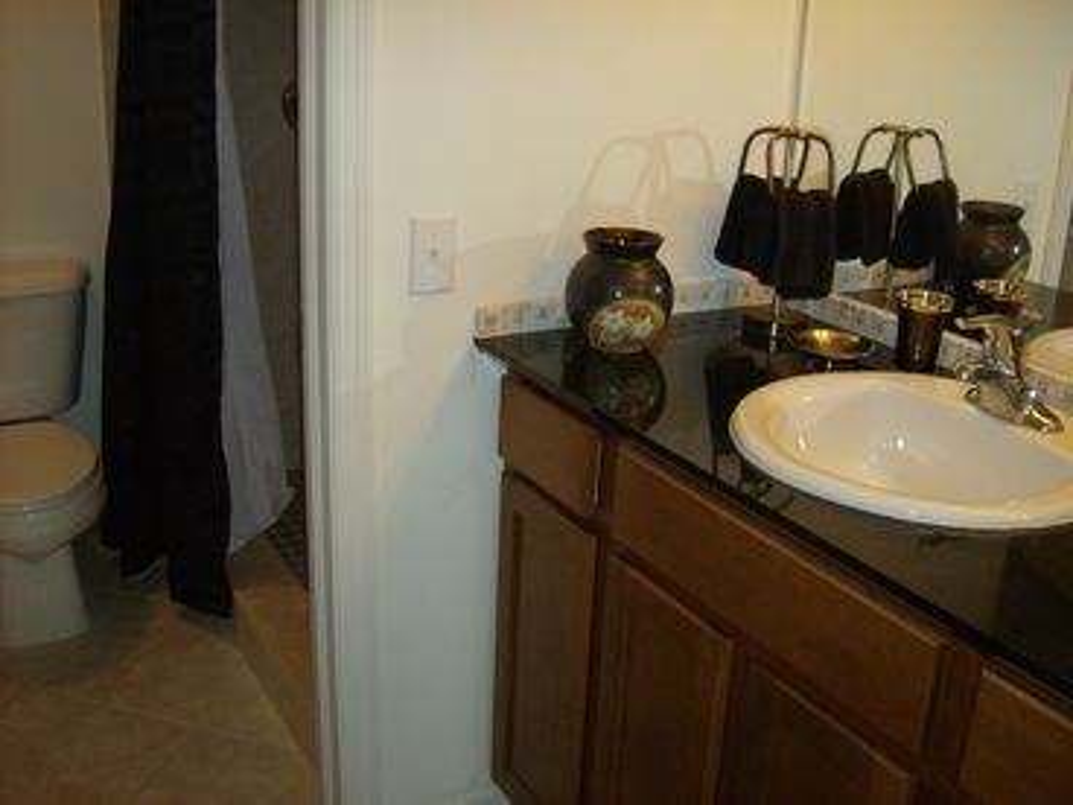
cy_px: 402
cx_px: 536
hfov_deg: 51.4
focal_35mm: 36
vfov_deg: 39.7
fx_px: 1116
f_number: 2.8
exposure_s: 1/60
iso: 200
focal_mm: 6
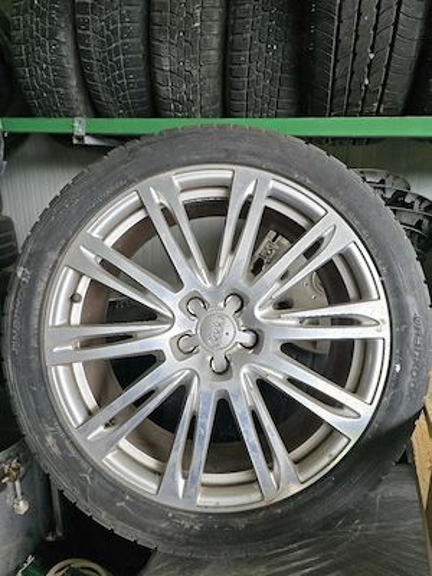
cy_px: 288
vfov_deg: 73.9
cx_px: 216
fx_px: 383
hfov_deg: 58.9
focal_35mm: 23
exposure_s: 1/182
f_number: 1.7
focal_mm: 6.3
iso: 80
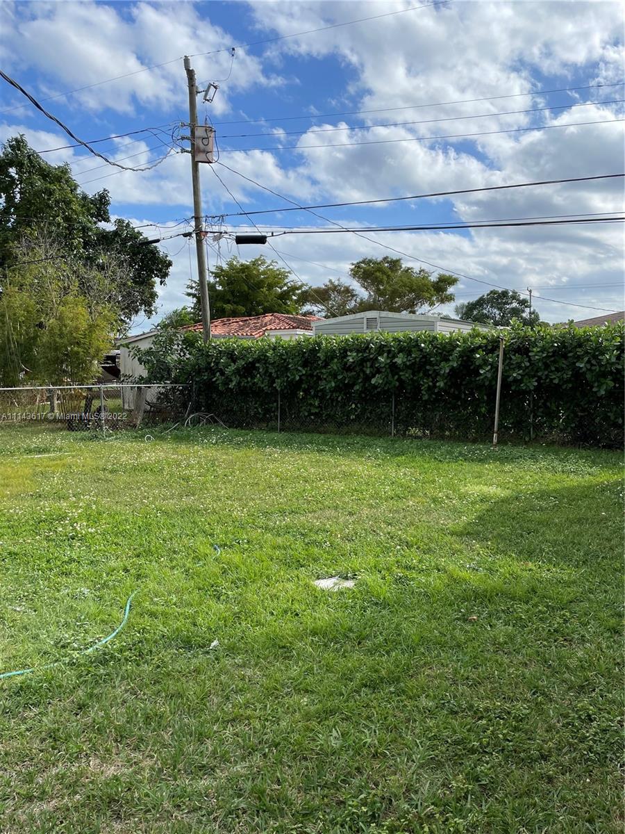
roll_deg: +0.2
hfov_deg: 53.1
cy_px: 417
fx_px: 626
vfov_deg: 67.3
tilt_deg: -4.4
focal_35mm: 26
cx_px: 312
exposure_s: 1/4651
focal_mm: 4.2
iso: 32
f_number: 1.6
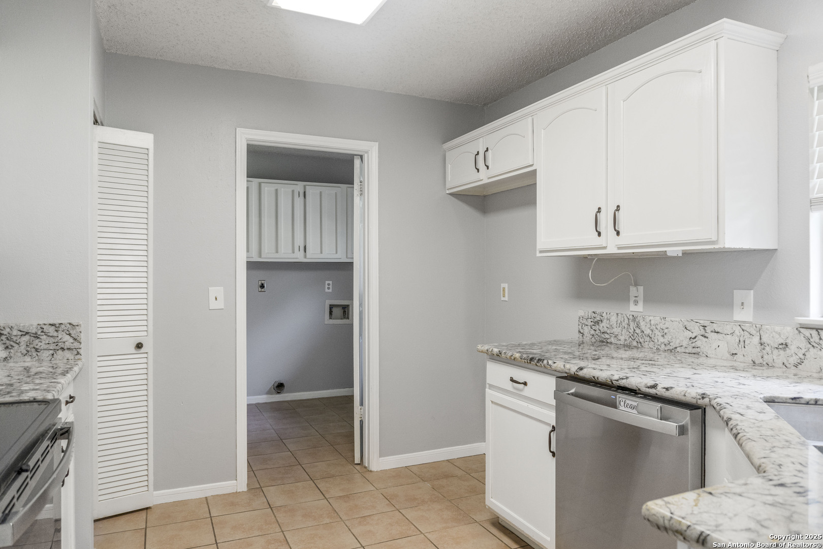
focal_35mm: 24
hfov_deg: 73.7
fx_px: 549
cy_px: 274
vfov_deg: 53.1
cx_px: 412
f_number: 4.5
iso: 400
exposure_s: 1/50
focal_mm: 16
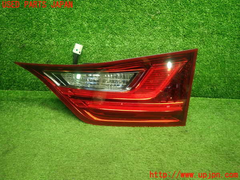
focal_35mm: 25
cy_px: 90
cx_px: 120
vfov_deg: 54.9
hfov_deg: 69.4
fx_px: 173
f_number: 2
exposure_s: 1/40
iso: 200
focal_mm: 4.5
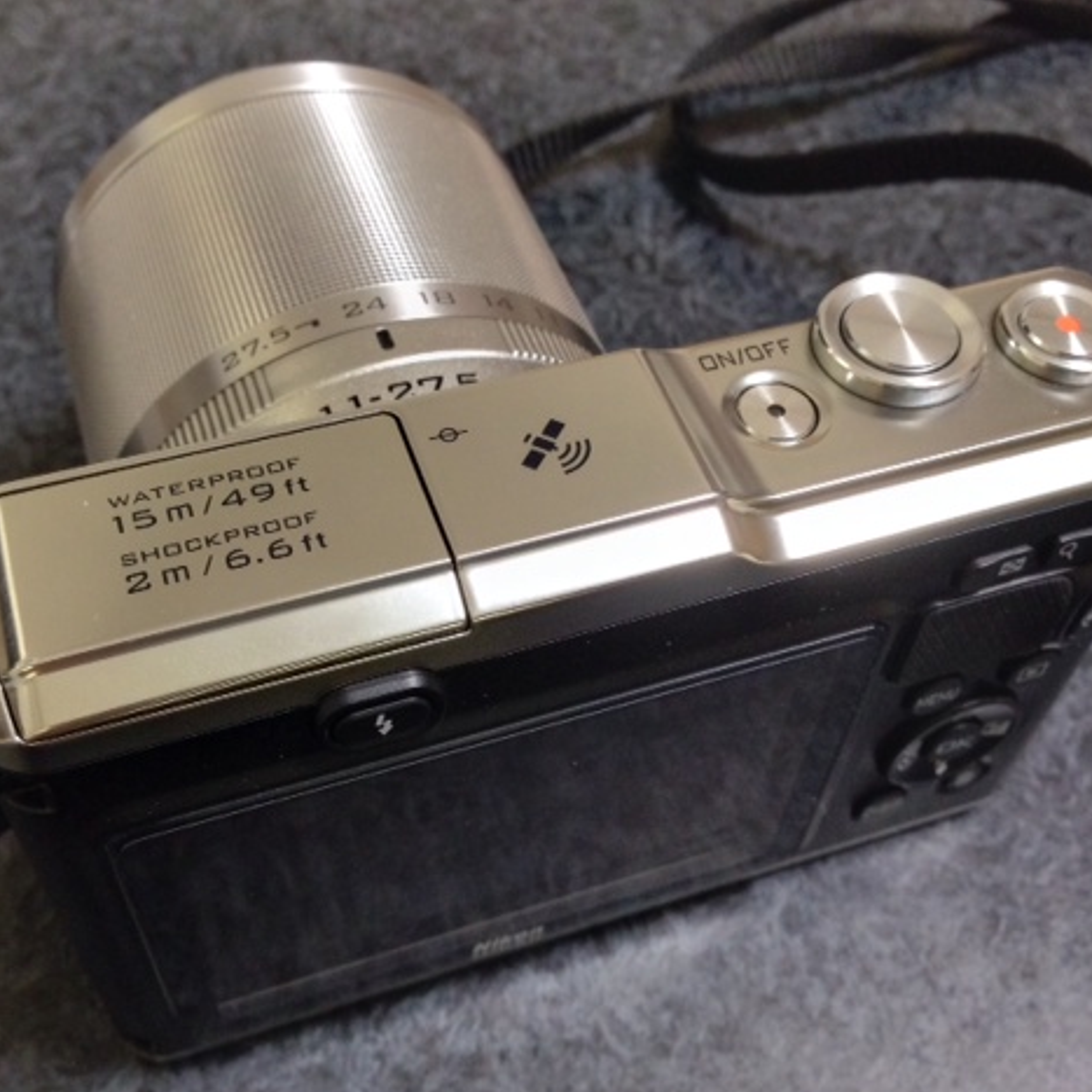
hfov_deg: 41.8
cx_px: 519
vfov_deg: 41.9
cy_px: 557
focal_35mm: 40
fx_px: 1428
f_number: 2.4
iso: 400
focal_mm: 4.12
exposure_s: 1/20
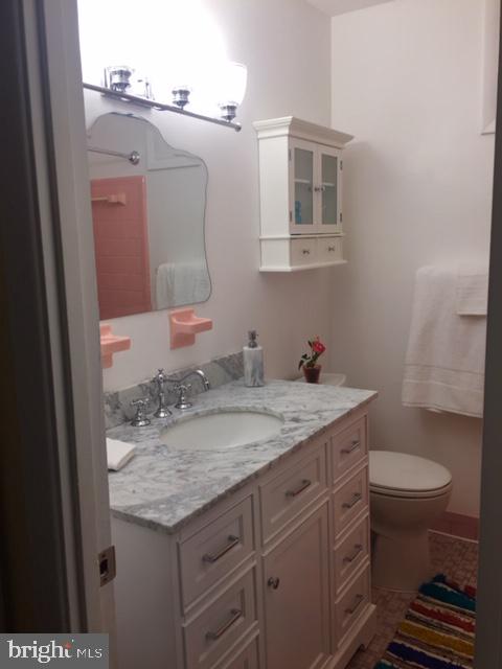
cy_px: 334
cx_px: 251
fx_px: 561
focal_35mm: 29
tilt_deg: -8.0
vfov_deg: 61.7
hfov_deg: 48.2
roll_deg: +0.9
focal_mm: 4.15
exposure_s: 1/60
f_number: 2.2
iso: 32
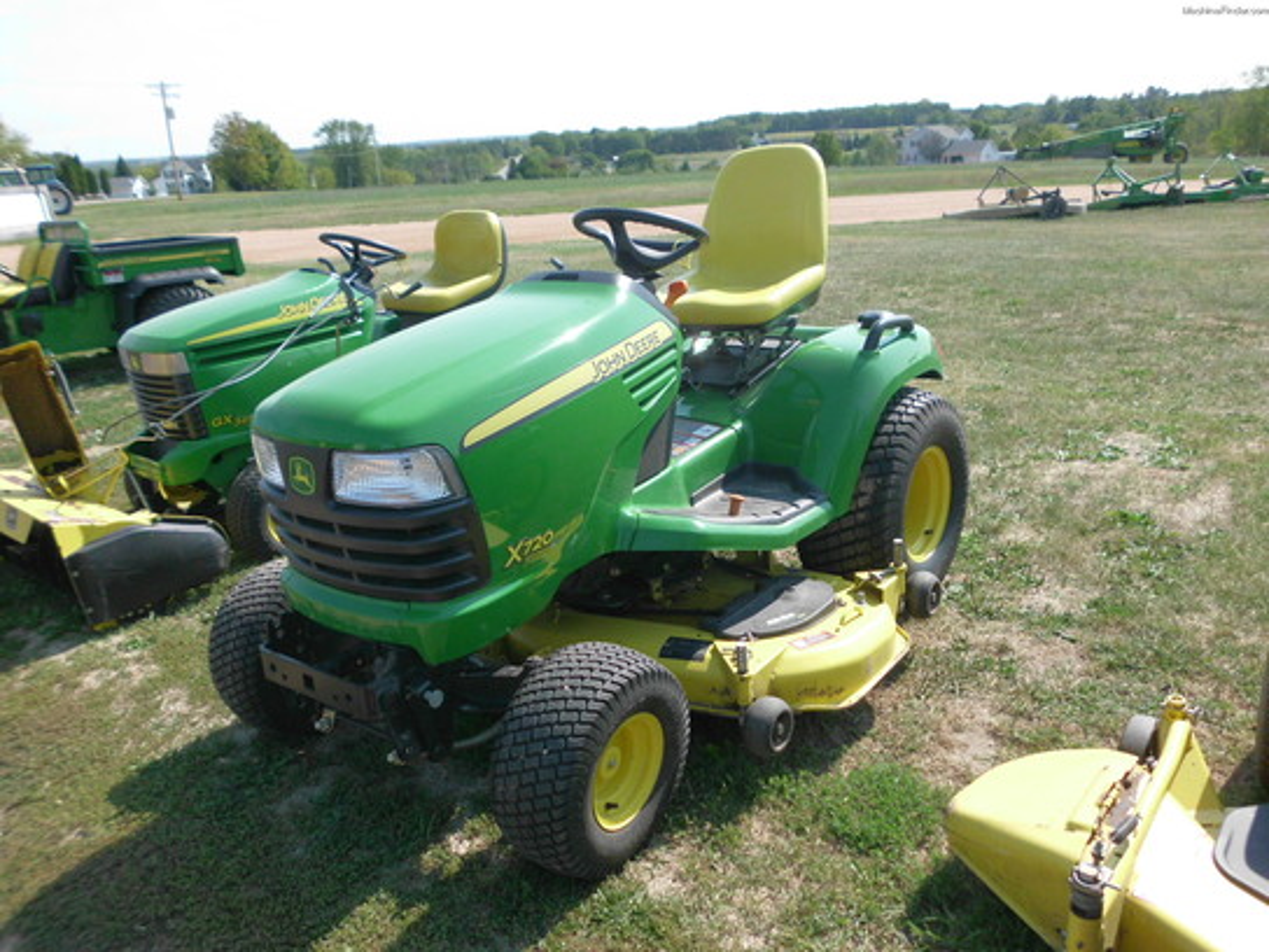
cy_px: 476
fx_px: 1026
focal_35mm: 28
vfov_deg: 49.7
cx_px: 634
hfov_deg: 63.4
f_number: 7.2
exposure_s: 1/165
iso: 100
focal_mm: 5.05
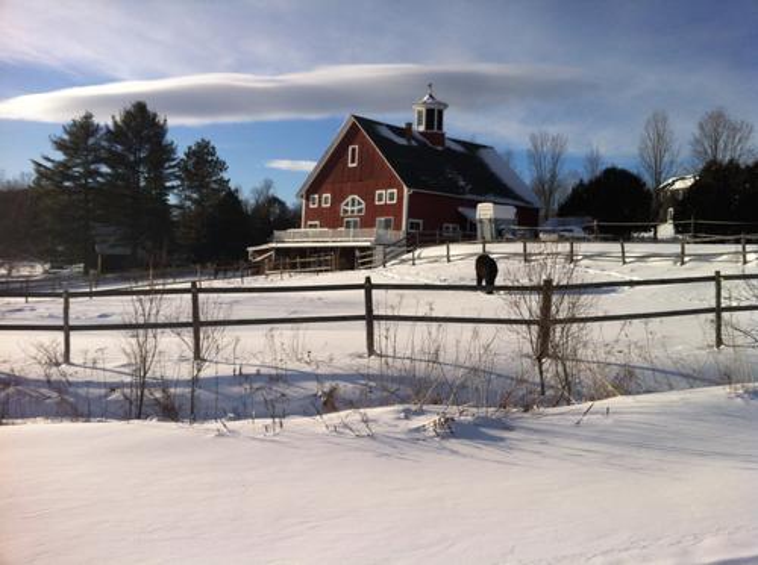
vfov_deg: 40.6
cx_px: 379
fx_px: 765
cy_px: 282
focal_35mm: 35
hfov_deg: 52.7
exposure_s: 1/2514
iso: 80
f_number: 2.8
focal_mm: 3.85
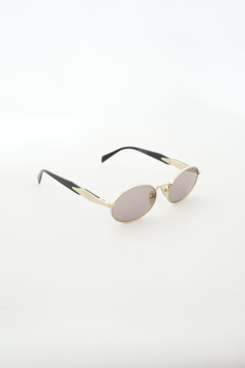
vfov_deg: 39.6
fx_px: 510
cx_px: 122
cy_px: 184
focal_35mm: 50
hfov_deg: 27.0
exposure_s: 1/13
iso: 640
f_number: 6.3
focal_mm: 50
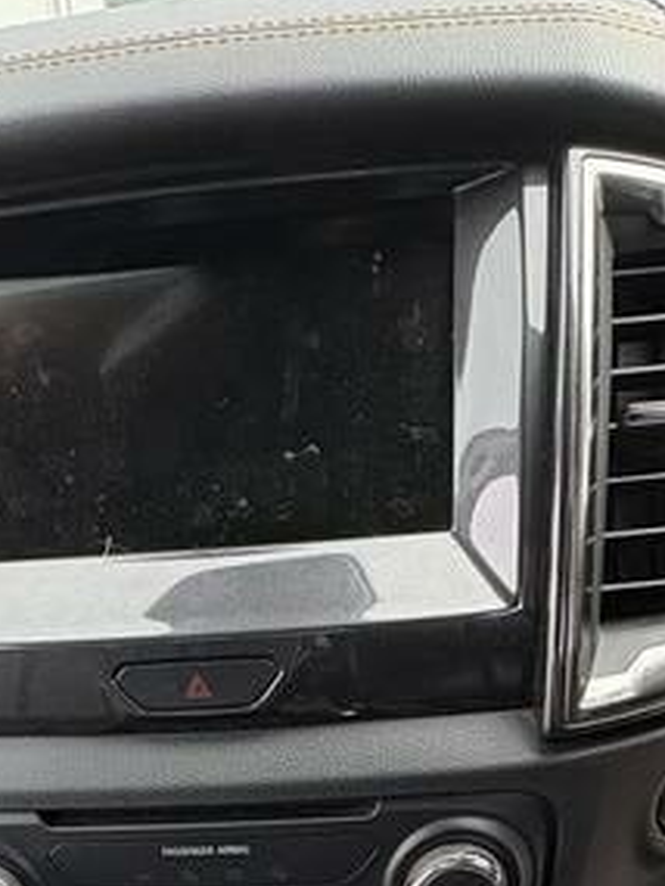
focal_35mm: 44
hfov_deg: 32.6
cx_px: 224
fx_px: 1126
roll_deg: +5.3
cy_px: 1094
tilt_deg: -43.0
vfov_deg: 33.7
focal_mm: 2.22
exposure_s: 1/99
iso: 160
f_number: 2.2
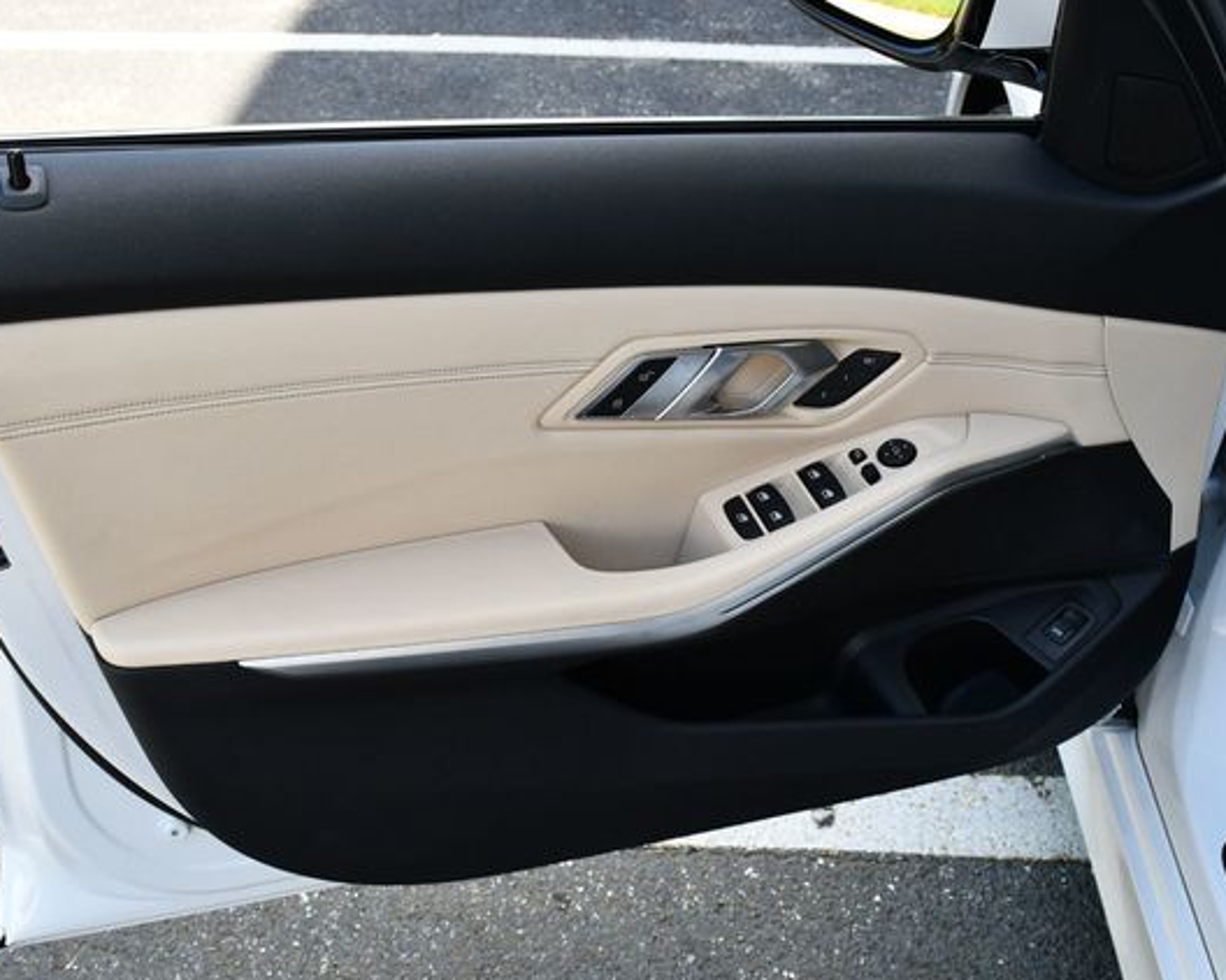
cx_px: 562
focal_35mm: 41
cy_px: 490
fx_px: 1487
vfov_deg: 36.5
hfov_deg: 44.8
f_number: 5.6
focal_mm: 18
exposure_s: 1/250
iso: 400
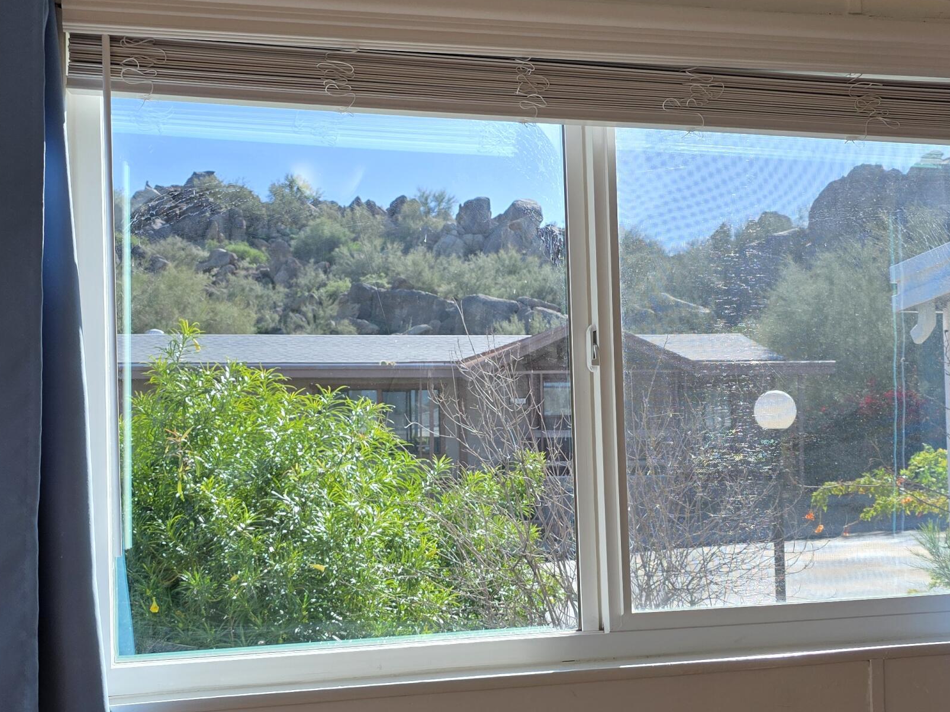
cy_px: 431
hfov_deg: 43.8
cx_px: 520
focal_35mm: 43
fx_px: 1180
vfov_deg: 33.5
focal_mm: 6.3
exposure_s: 1/2043
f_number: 1.7
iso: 80
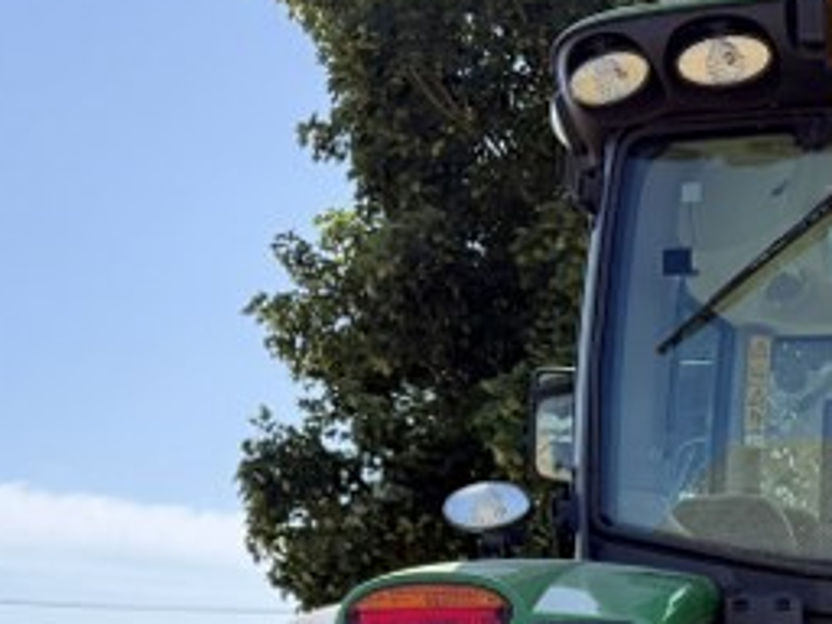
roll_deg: -0.5
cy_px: 874
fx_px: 1803
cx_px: 965
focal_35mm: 75
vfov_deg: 18.0
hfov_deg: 23.9
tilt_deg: -3.5
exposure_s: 1/2110
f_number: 1.78
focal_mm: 6.76
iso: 100
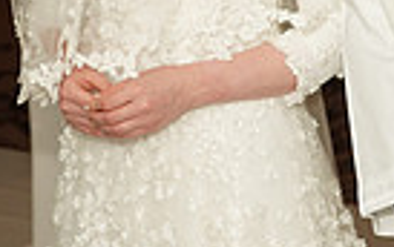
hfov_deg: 13.8
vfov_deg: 8.5
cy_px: -139
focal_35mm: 151
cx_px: 244
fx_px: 1623
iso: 400
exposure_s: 1/100
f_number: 4.5
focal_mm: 35
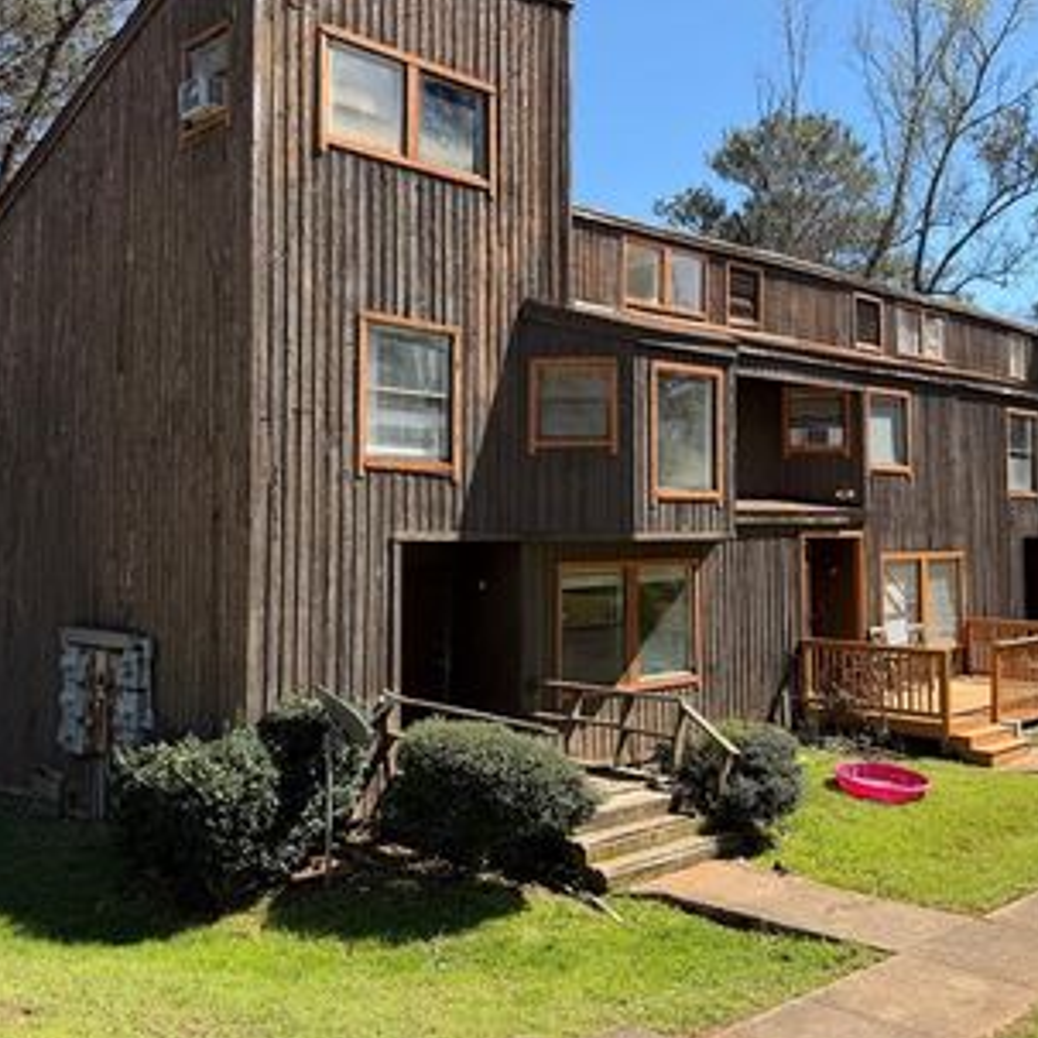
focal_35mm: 35
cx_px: 541
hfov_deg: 47.2
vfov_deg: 47.2
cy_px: 474
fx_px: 1187
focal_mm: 6.76
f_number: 1.78
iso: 80
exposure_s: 1/1949
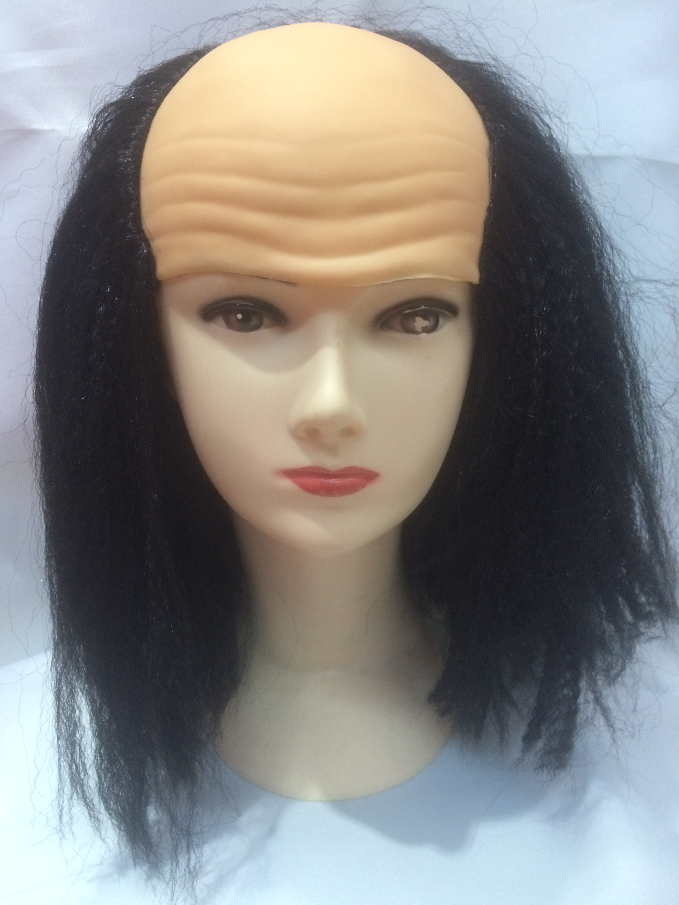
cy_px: 452
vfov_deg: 61.7
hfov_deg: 48.2
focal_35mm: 29
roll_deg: +4.3
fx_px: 758
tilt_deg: -22.1
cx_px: 340
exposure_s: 1/30
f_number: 2.2
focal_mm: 4.15
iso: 200
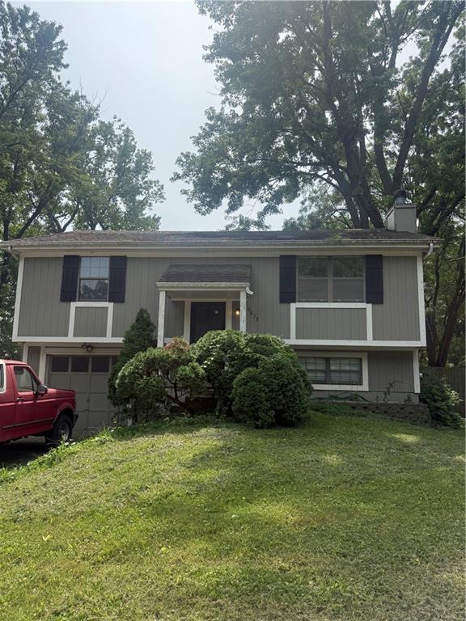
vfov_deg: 71.6
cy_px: 310
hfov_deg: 56.8
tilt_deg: +8.7
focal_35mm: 24
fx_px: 431
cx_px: 233
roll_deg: -0.7
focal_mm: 6.76
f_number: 1.78
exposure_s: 1/4673
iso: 100
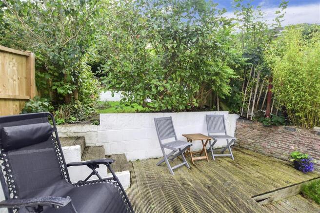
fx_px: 133
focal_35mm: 15
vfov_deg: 77.3
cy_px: 106
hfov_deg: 100.4
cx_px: 160
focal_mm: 10
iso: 400
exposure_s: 1/125
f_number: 5.6
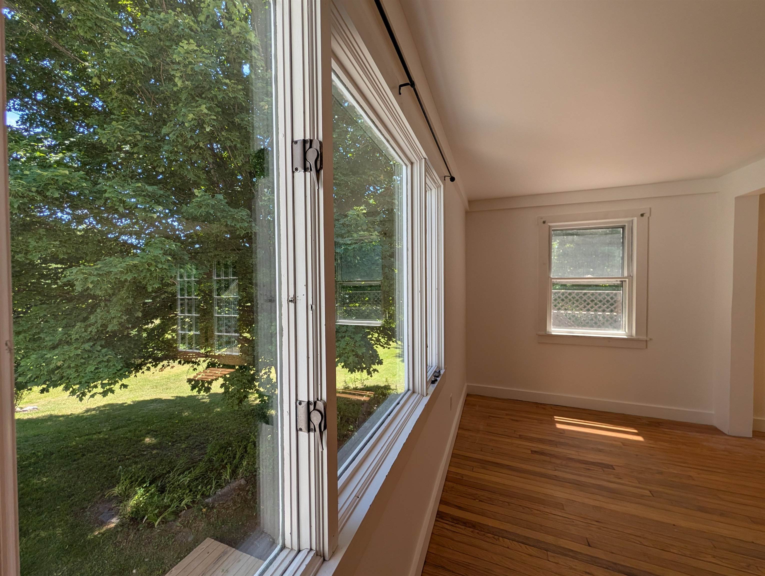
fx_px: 266
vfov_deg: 94.6
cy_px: 288
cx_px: 382
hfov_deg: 110.5
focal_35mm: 12
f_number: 1.7
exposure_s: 1/657
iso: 50
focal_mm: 2.02
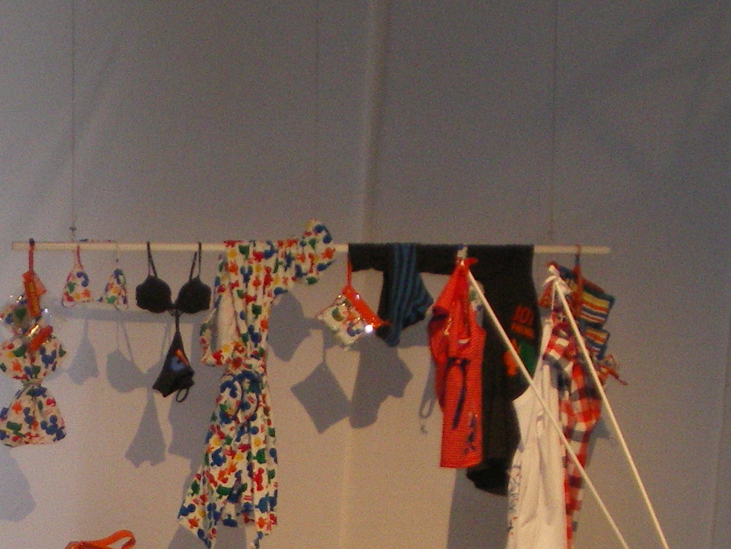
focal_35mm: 127
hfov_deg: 15.3
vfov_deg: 11.5
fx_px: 2682
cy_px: 616
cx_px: 7
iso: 320
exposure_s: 1/50
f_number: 3.7
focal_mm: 8.4
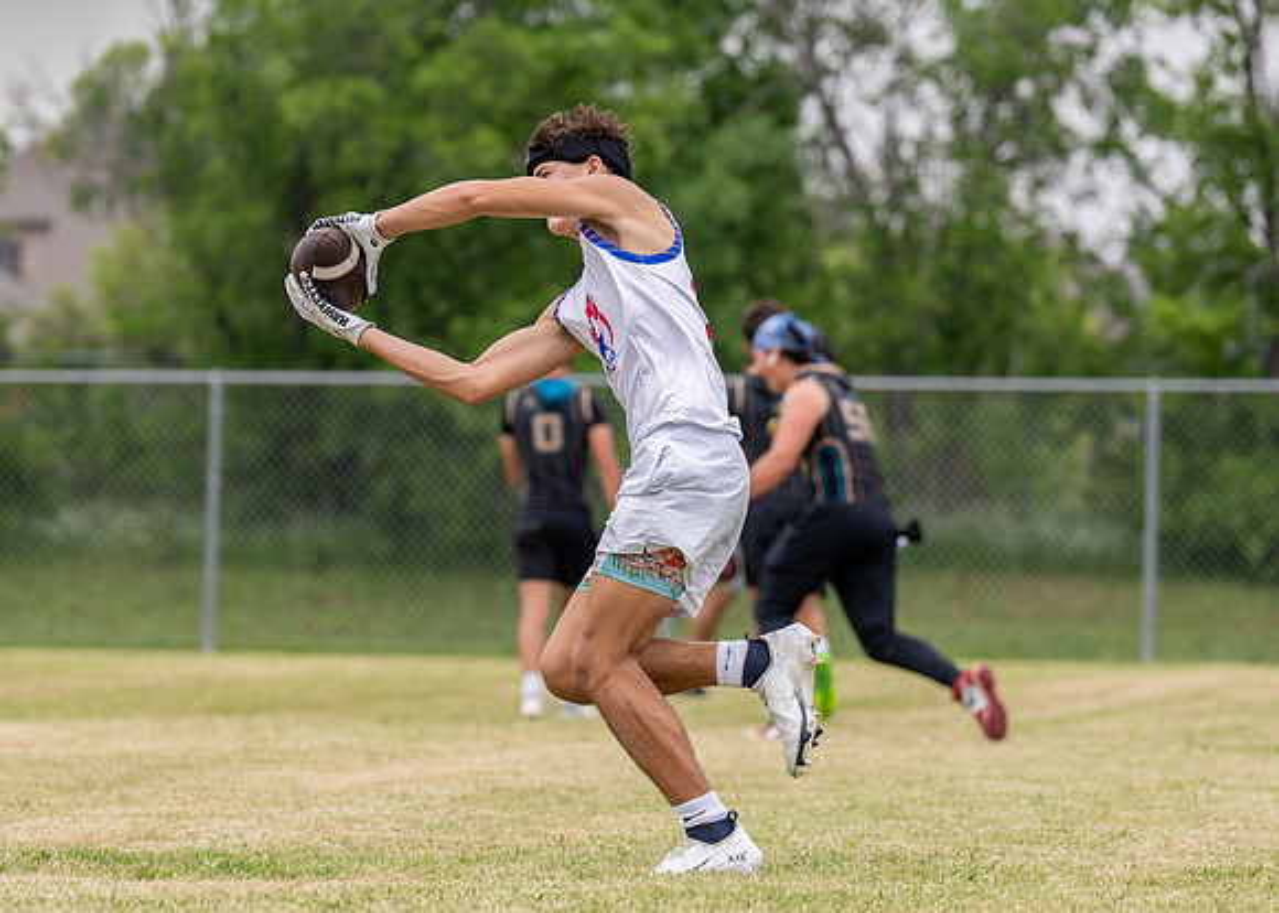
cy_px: 400
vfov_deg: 7.5
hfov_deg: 10.5
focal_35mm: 191
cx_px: 502
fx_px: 6938
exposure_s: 1/2000
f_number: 2.8
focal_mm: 131
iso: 200
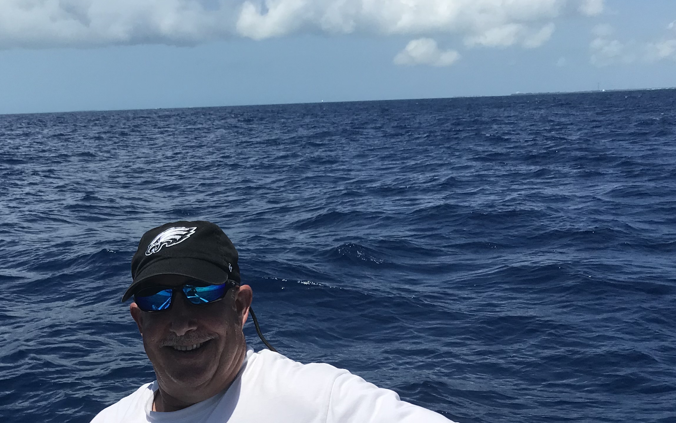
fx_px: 958
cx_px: 202
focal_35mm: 52
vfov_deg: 23.8
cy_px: 426
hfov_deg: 38.2
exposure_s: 1/5319
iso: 20
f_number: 1.8
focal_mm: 3.99
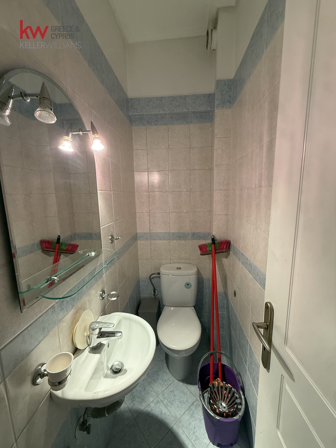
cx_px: 168
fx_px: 181
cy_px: 224
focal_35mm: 14
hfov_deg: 85.7
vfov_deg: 102.1
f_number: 2.2
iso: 250
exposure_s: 1/50
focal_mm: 2.22
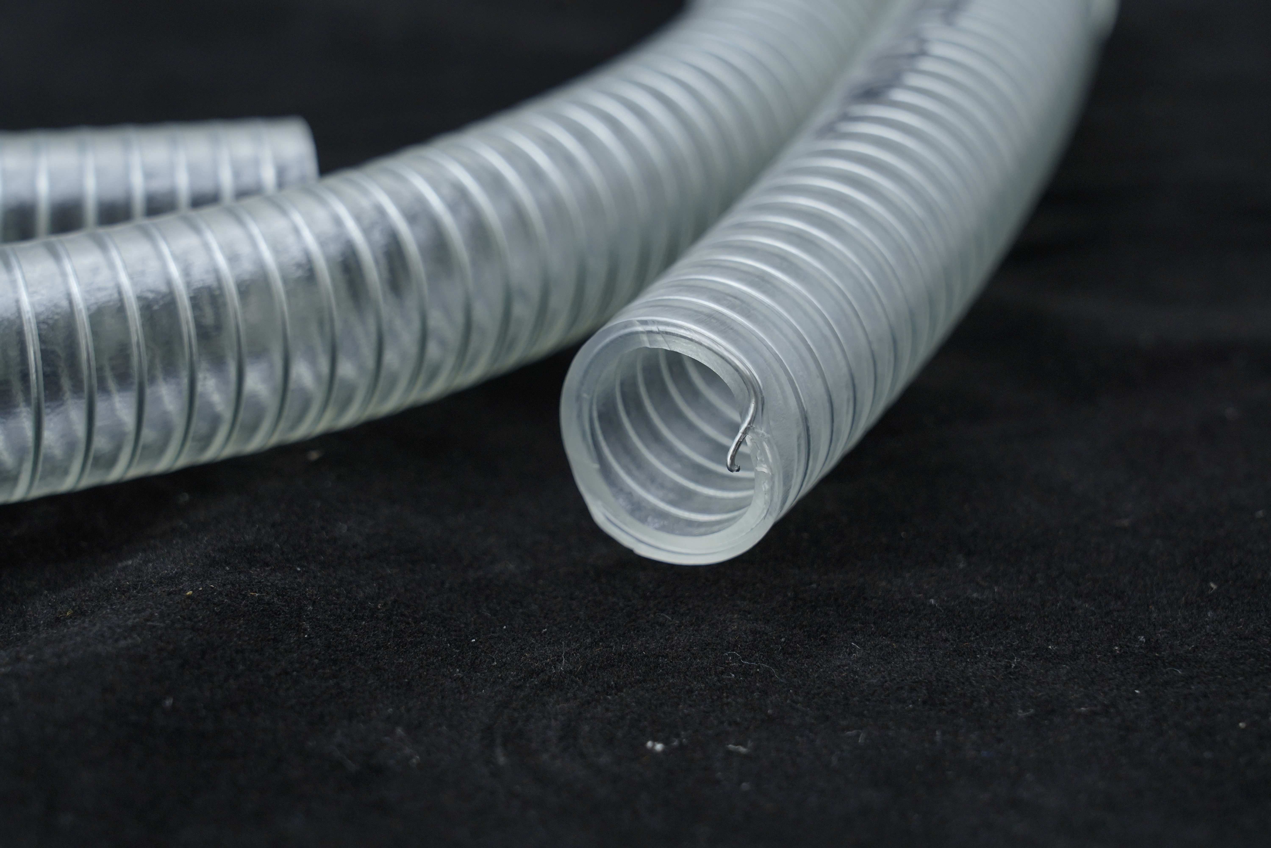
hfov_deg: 19.5
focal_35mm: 105
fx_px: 3707
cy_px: 424
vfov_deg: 13.0
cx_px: 636
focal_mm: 105
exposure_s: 1/100
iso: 640
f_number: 9
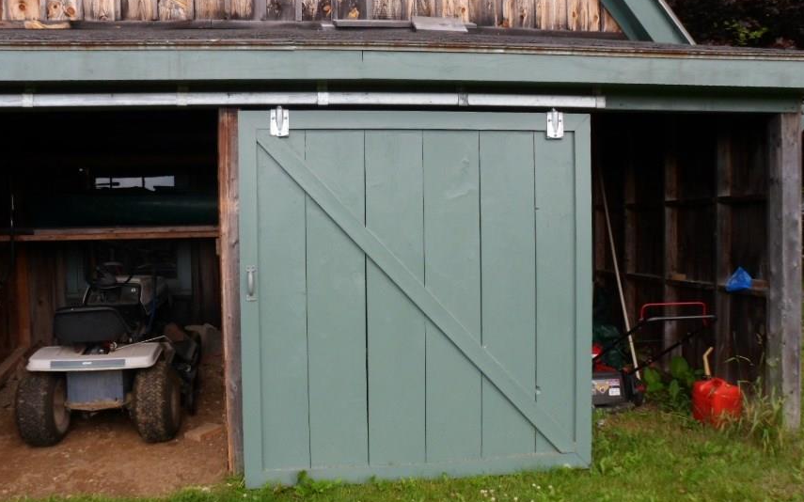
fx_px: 723
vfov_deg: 38.3
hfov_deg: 58.0
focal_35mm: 33
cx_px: 356
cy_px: 273
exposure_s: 1/350
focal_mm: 4.9
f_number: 3.3
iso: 80
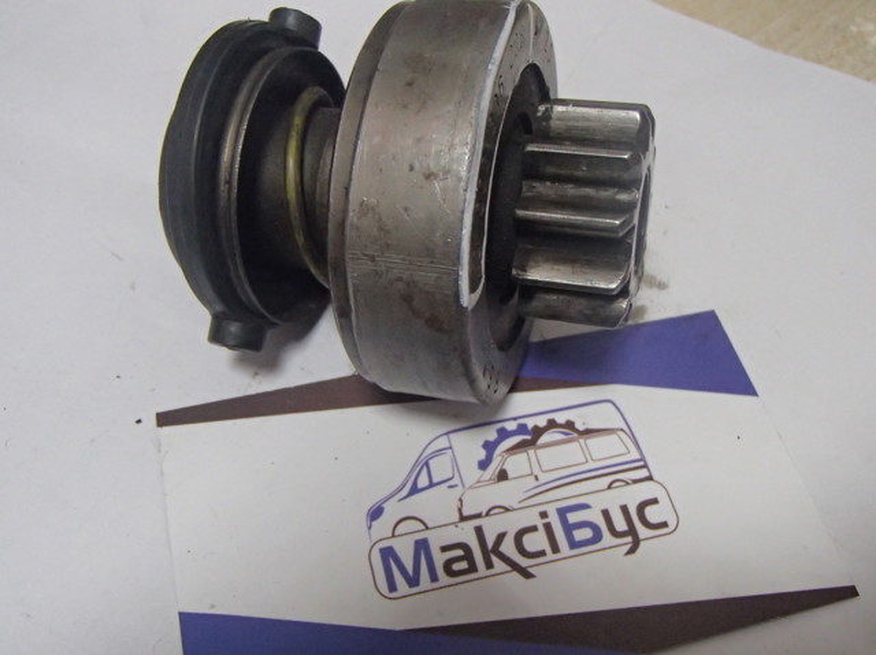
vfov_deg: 38.6
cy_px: 328
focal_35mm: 37
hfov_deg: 50.2
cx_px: 438
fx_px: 936
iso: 800
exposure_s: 1/60
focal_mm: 6.64
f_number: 4.7
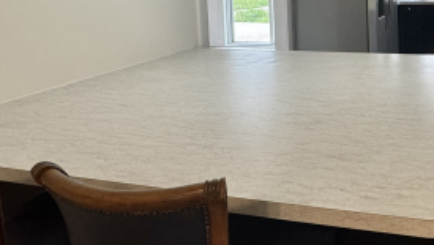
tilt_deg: -3.4
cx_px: 394
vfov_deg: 29.4
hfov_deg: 48.1
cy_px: -14
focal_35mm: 37
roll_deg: +1.2
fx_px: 426
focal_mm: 2.22
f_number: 2.2
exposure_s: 1/120
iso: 250
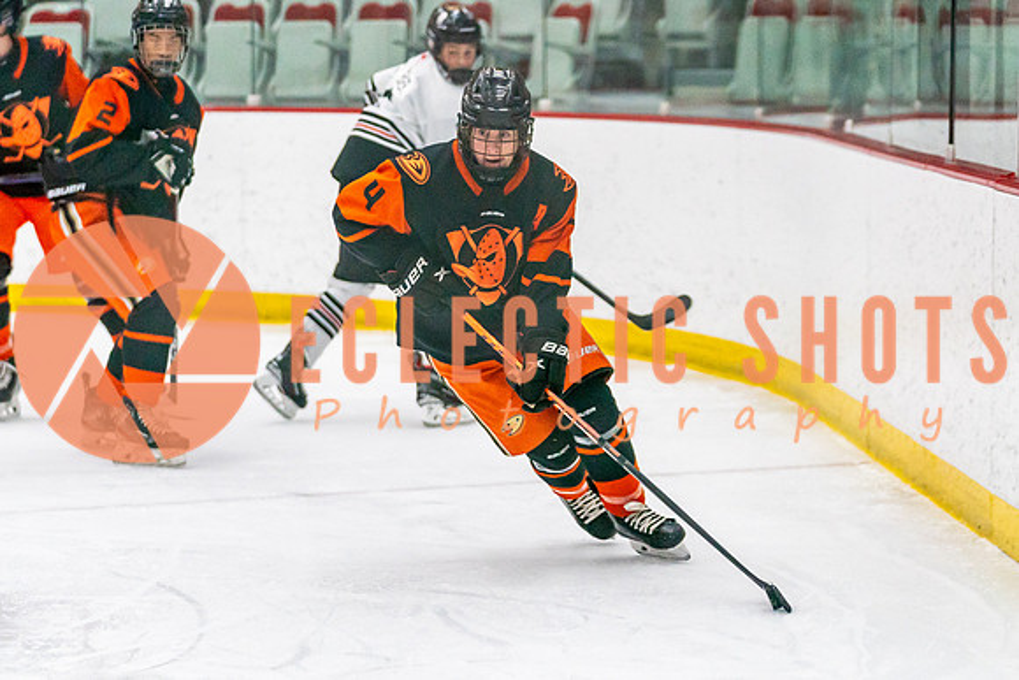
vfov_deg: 8.0
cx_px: 509
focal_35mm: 171
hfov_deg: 12.0
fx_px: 4852
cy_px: 374
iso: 3200
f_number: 2.8
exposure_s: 1/1250
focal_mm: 113
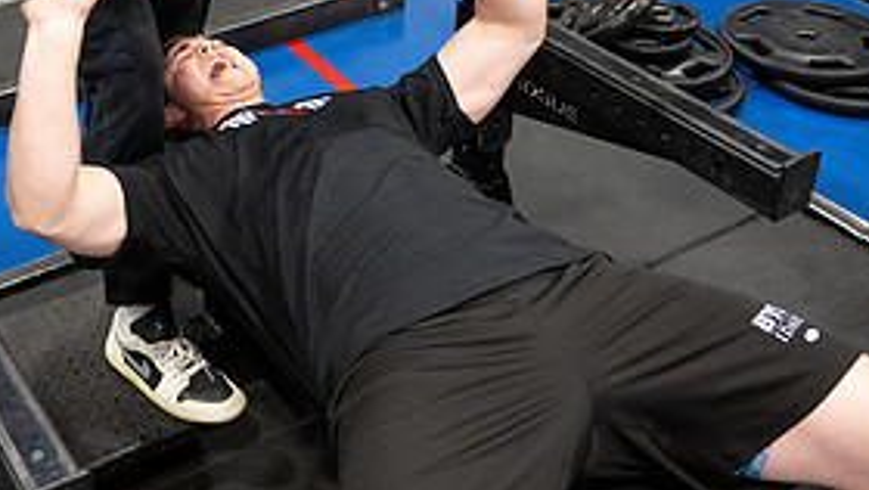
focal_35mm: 52
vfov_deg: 22.6
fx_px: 1199
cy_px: 57
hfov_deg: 38.3
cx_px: 171
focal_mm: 24
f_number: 2.8
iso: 6400
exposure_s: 1/200
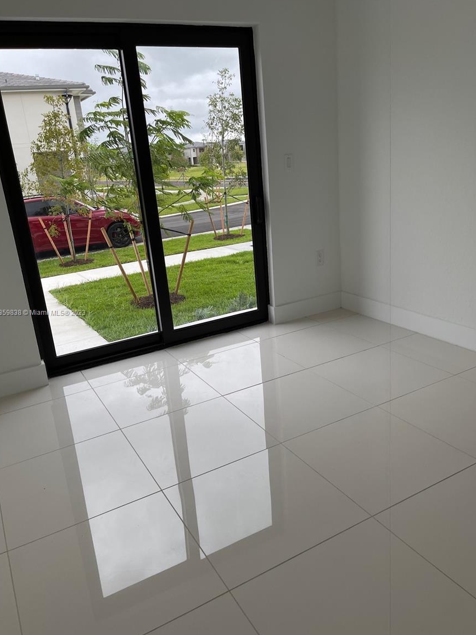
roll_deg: +5.0
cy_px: 313
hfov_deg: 51.3
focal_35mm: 27
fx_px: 495
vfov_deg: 65.3
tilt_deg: -16.6
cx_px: 232
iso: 32
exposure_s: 1/272
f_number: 1.6
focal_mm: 5.1
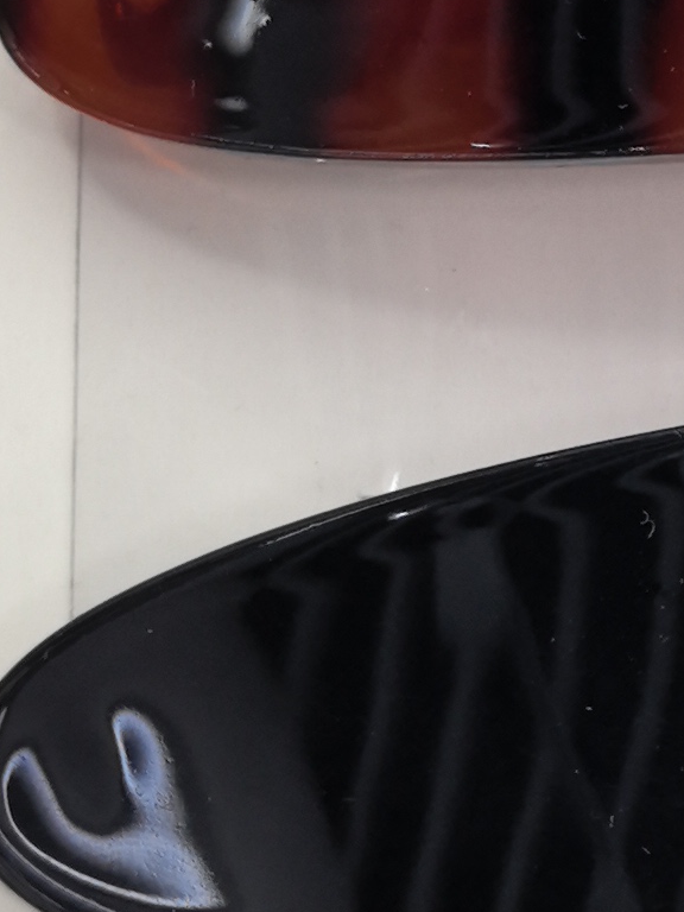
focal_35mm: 128
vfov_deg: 15.4
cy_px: 308
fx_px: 3372
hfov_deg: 11.2
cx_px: 930
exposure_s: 1/170
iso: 50
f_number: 2
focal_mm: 5.75
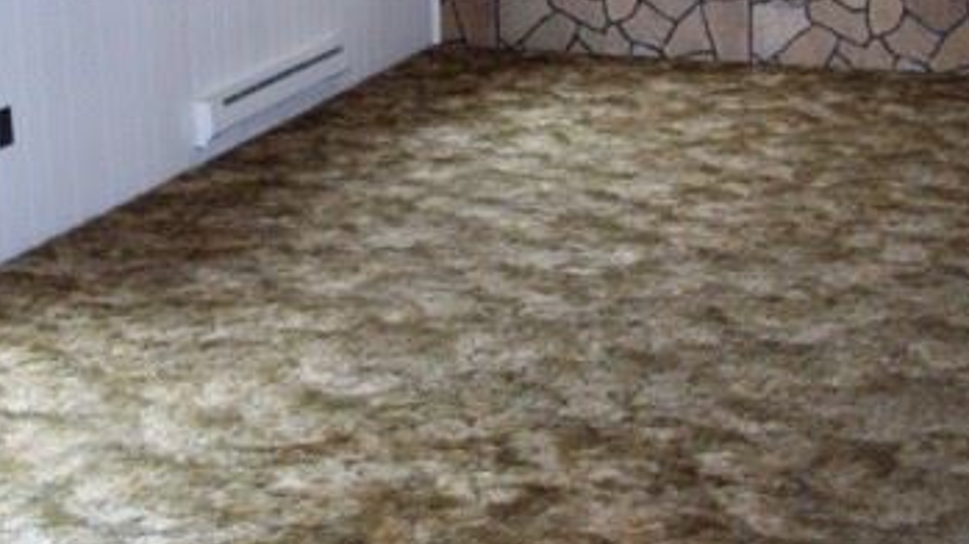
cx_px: 544
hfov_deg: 27.9
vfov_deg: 15.3
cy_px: -105
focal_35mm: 76
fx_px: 1952
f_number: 2.8
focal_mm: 7.9
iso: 800
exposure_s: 1/40
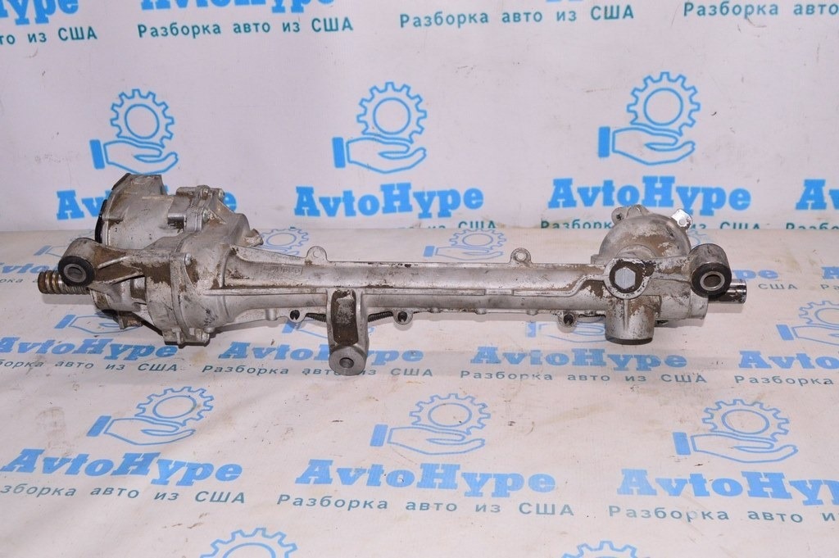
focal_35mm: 40
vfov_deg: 33.0
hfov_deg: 48.0
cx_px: 420
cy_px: 279
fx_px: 943
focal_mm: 27
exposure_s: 1/200
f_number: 8
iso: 1600
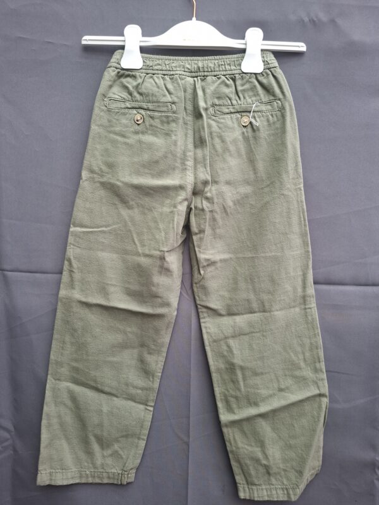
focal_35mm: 23
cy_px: 252
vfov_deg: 73.9
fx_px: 336
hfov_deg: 58.9
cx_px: 190
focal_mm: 5.54
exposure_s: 1/30
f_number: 1.8
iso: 50
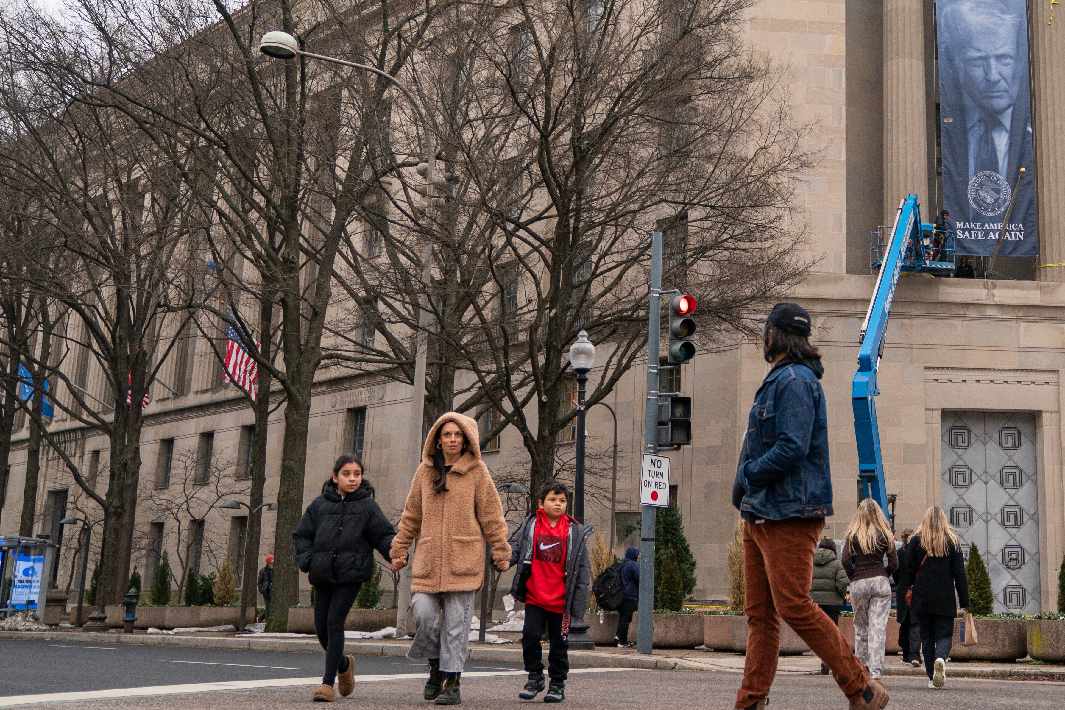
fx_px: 1538
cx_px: 813
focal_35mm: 52
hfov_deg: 37.2
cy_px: 181
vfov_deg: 25.7
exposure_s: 1/1000
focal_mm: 31
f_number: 2.8
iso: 100
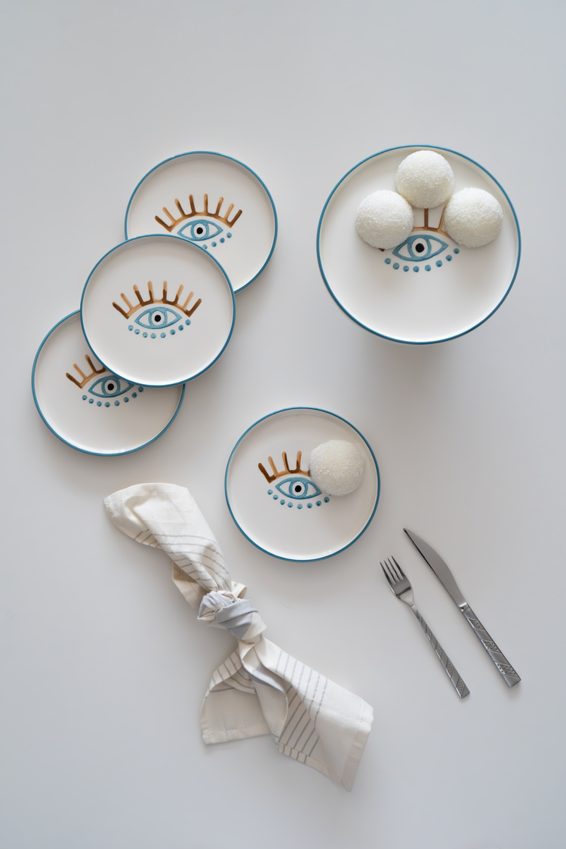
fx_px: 1014
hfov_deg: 31.2
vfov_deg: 45.4
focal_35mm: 43
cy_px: 424
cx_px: 283
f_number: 4.5
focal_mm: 43
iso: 6400
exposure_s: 1/250
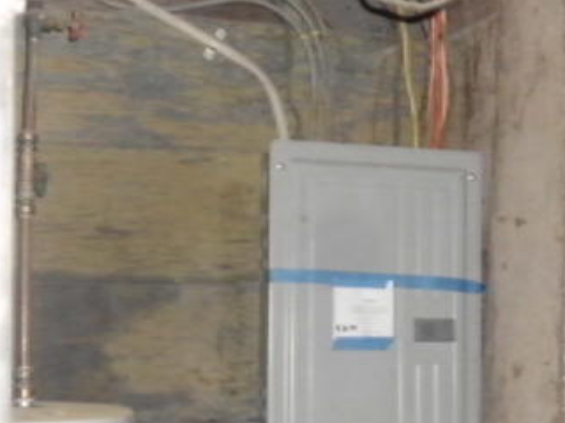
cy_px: 308
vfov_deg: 16.3
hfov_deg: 21.6
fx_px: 1469
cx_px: 401
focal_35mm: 90
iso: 400
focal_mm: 8.08
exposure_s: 1/60
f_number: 3.6
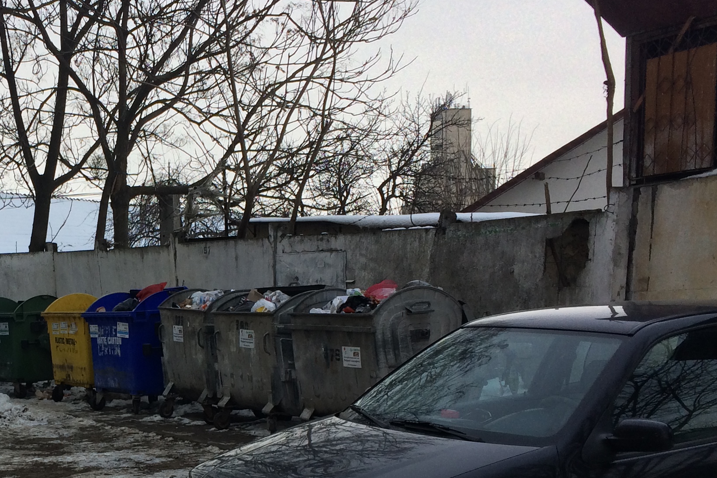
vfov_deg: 22.2
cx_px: 80
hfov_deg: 31.9
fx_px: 1195
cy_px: 414
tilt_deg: -7.3
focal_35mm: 60
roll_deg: +2.2
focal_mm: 4.15
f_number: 2.2
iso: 32
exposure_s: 1/461
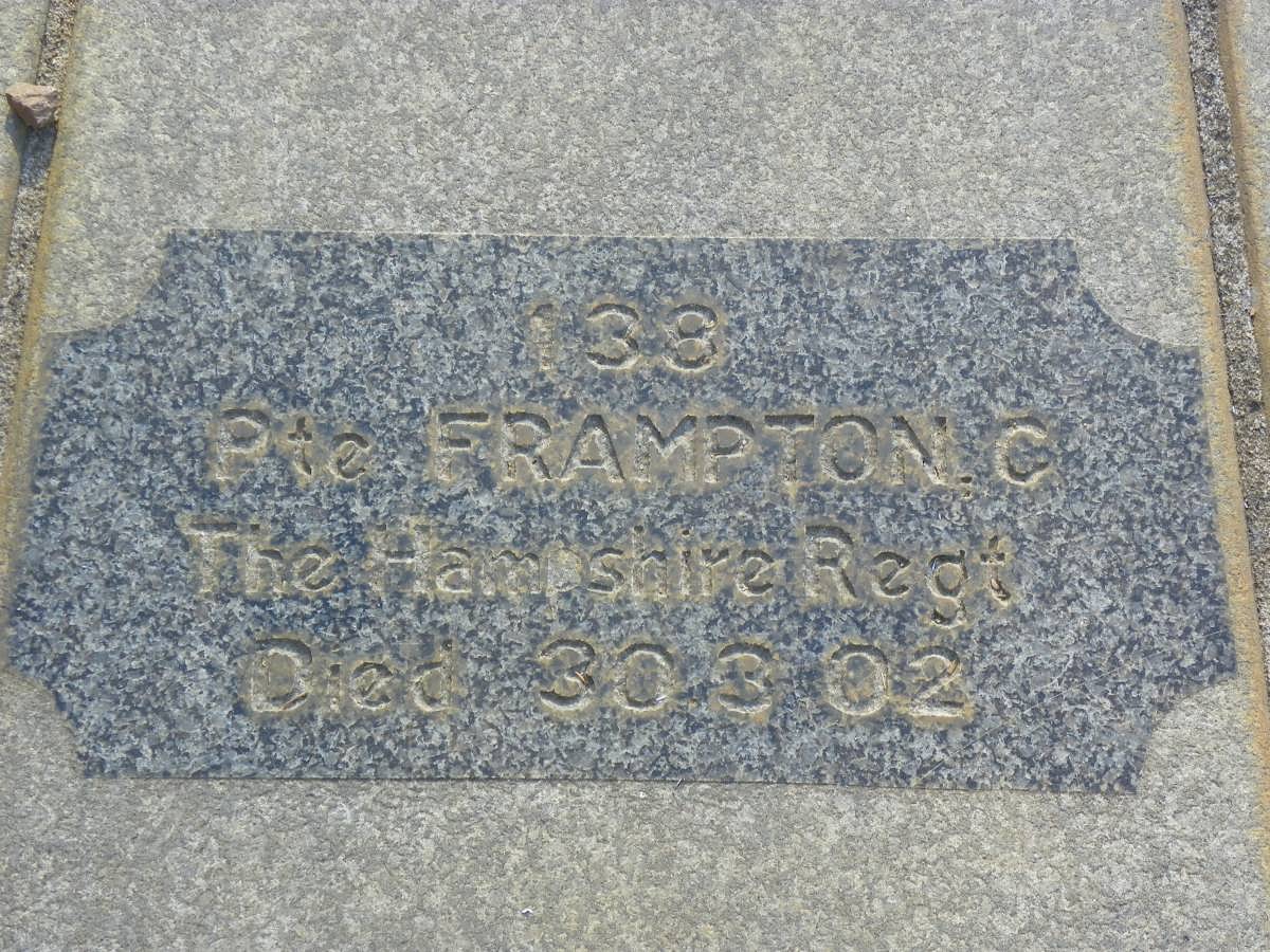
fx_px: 3779
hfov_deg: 19.1
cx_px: 635
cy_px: 476
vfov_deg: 14.4
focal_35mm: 103
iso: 64
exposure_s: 1/80
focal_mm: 18.3
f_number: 4
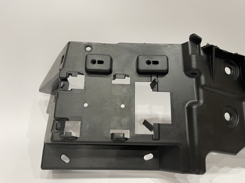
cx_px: 122
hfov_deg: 69.4
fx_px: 177
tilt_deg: -19.8
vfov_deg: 54.8
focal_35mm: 25
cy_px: 92
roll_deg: +0.0
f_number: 1.6
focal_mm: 5.1
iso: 125
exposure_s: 1/50
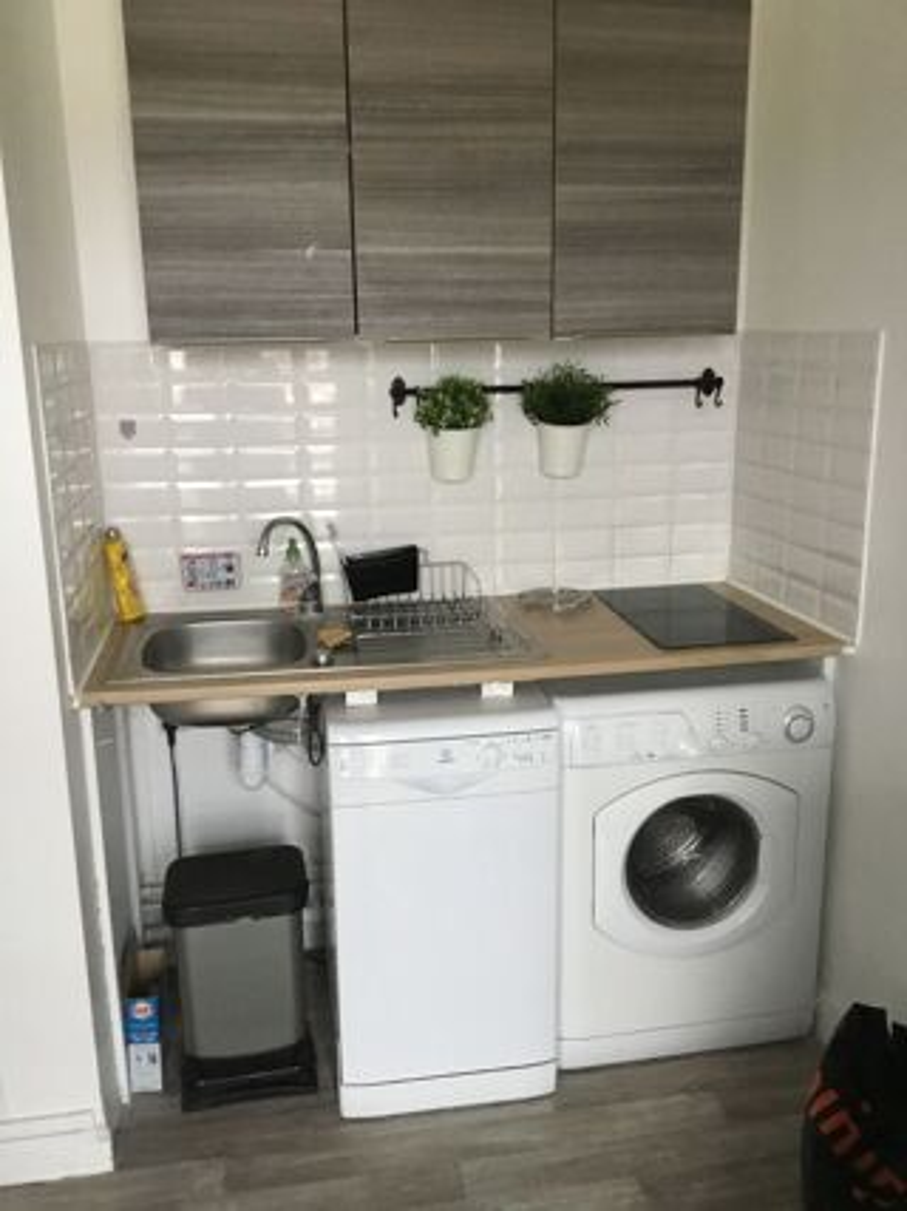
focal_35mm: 31
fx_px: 1084
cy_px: 606
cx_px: 454
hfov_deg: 45.4
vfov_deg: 58.4
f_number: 2.4
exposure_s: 1/20
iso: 200
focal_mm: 3.3
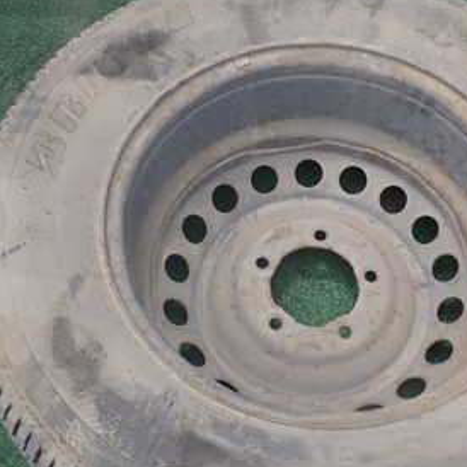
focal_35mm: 58
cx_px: 319
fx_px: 885
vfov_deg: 29.5
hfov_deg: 29.3
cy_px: 285
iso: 100
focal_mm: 5.4
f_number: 3.2
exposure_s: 1/500
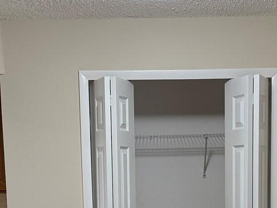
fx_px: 640
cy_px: 246
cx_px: 161
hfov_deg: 24.4
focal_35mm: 80
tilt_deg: -5.9
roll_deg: +2.0
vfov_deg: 17.6
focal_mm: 6.76
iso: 320
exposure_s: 1/120
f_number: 1.78
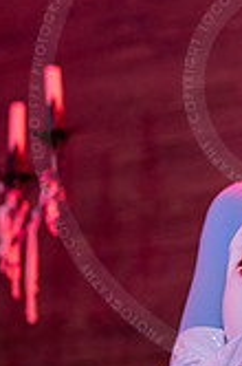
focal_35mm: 231
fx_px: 2339
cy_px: 117
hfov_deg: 5.9
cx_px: 326
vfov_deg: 8.9
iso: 1000
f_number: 1.2
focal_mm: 85
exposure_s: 1/250
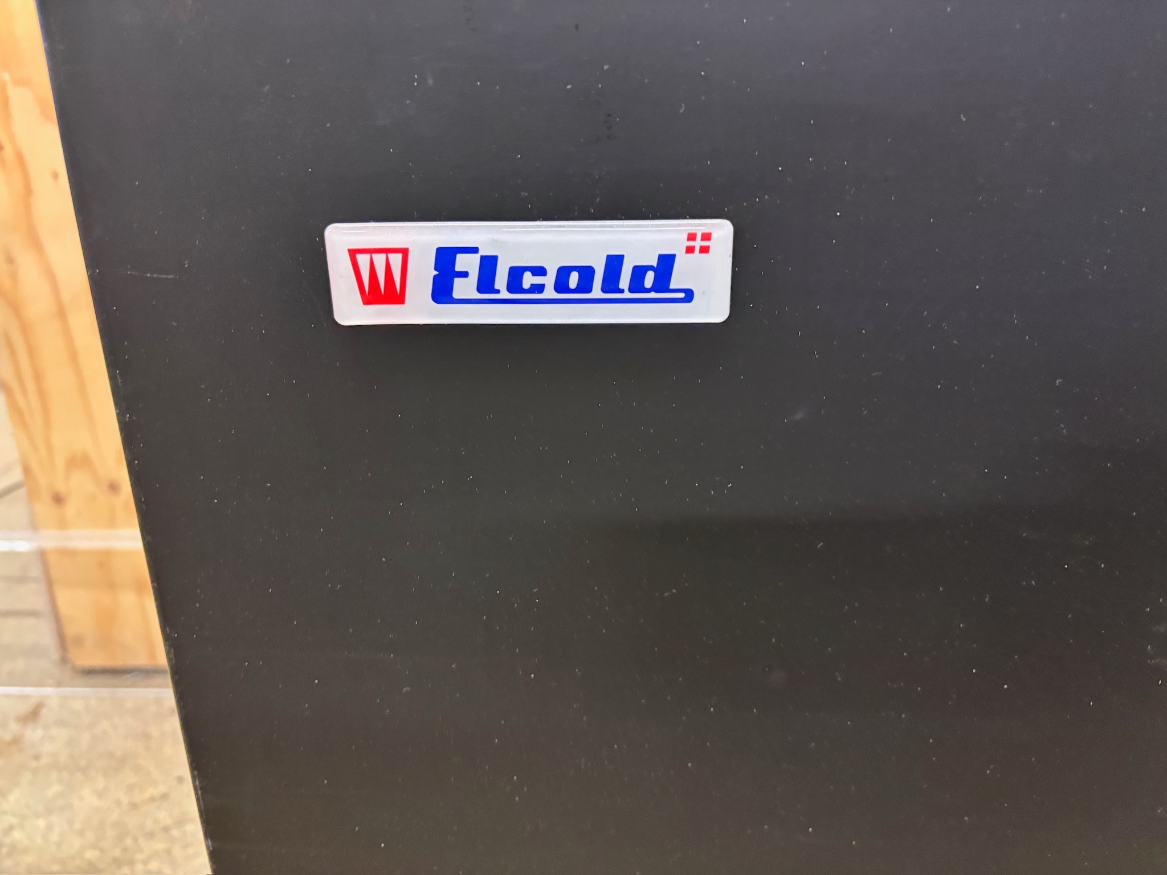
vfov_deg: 53.1
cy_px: 438
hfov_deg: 67.3
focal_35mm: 26
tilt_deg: -21.9
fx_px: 877
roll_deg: +1.1
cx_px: 584
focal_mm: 5.96
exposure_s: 1/25
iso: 500
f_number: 1.6
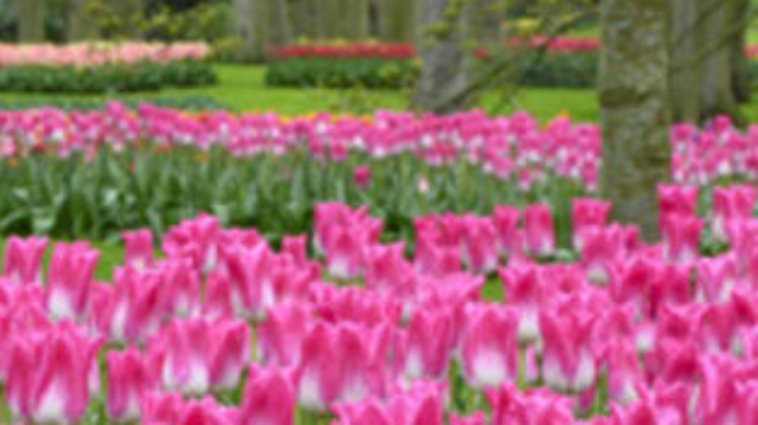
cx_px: -5
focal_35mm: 167
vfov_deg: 7.1
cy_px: 721
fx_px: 3354
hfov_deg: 12.7
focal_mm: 50
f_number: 11
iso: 400
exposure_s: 1/80
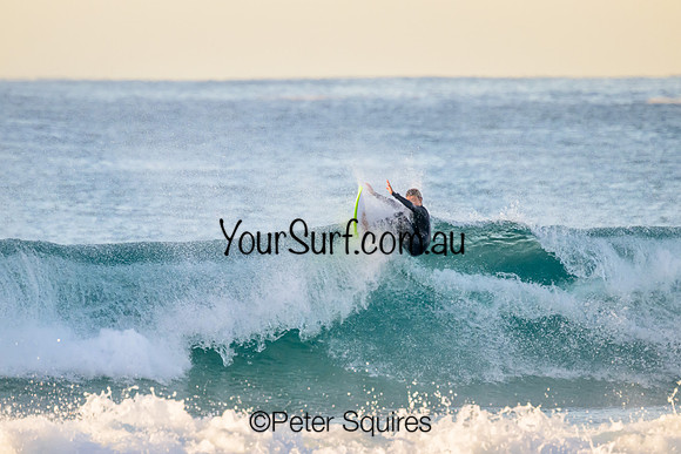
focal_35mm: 817
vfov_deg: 1.7
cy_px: 227
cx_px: 340
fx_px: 15458
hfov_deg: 2.5
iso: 2500
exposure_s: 1/1250
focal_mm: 800
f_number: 11
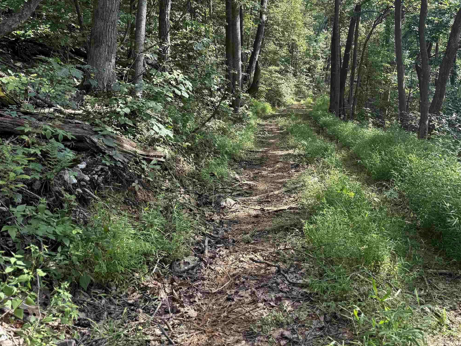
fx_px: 493
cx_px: 261
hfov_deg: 50.0
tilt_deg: -5.2
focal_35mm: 37
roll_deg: +2.8
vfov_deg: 38.1
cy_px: 105
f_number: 1.78
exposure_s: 1/589
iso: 80
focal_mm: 6.76
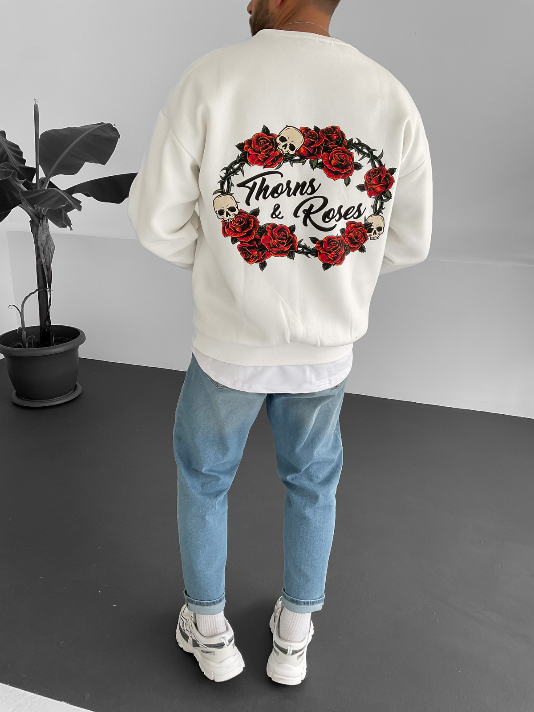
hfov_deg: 48.2
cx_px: 267
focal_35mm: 29
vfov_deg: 61.7
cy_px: 356
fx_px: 596
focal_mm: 3
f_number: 1.8
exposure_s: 1/120
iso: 32
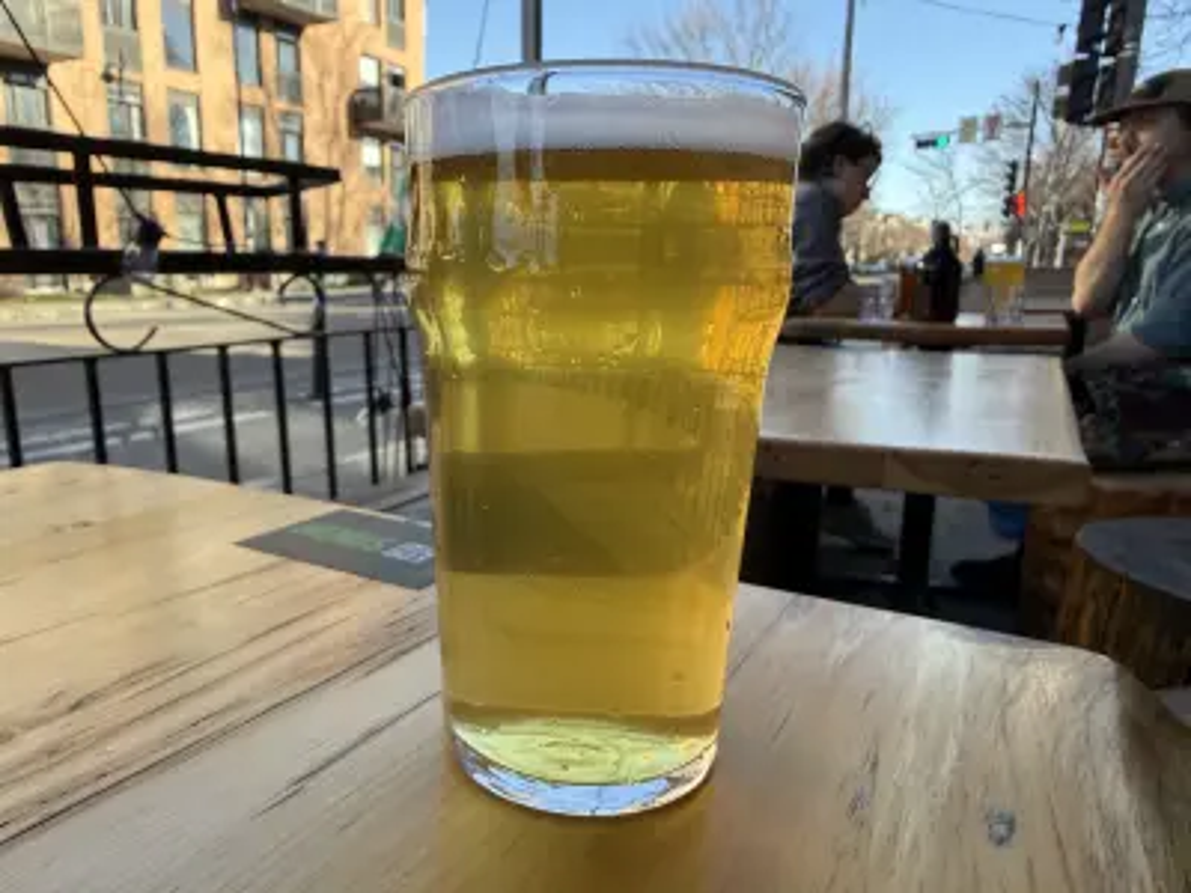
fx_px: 826
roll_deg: -0.6
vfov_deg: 56.8
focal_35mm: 24
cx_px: 596
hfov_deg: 71.6
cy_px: 446
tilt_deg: -12.4
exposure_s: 1/262
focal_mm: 2.22
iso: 64
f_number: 2.2
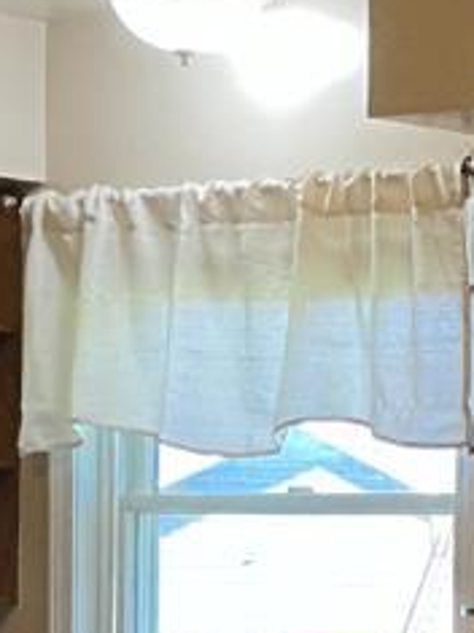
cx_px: 584
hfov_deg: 7.9
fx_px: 3381
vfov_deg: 10.5
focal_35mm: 185
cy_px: 809
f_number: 1.8
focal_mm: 3
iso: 100
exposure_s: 1/60
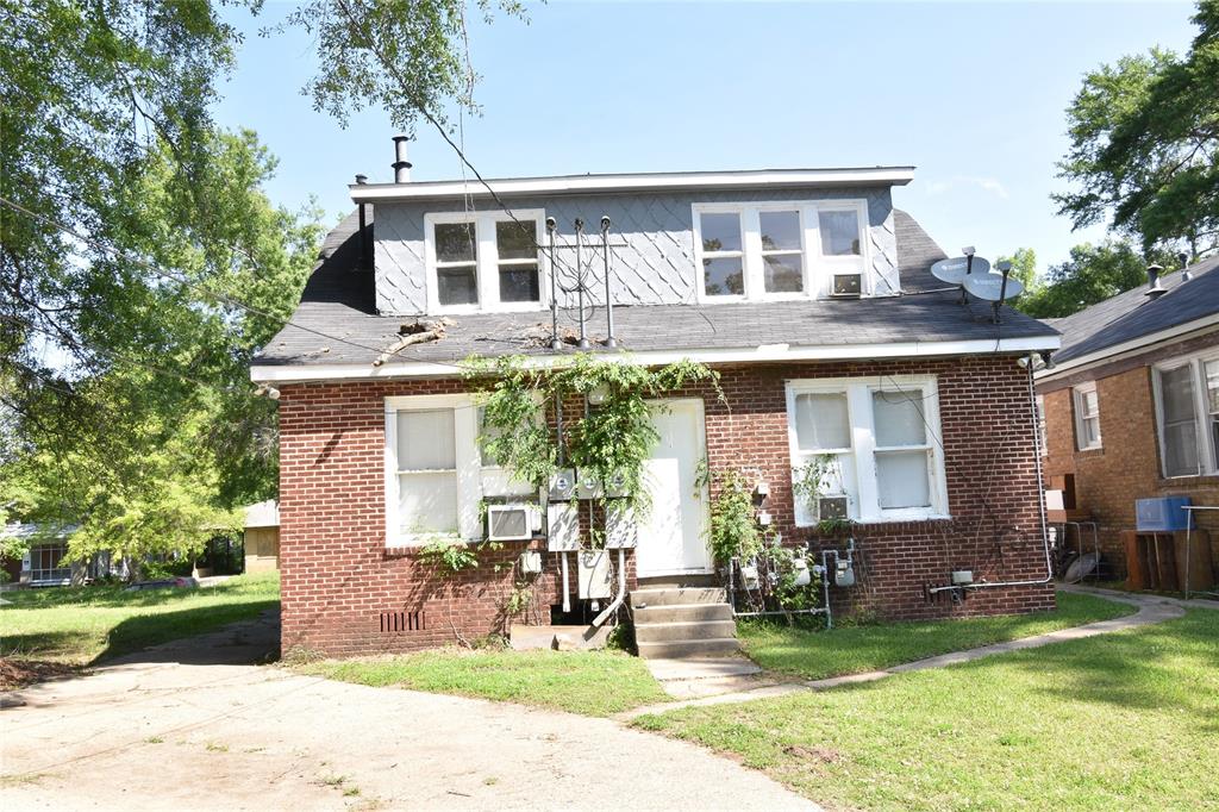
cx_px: 610
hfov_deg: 61.9
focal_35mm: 30
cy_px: 406
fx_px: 1015
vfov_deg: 43.6
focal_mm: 20
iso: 500
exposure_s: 1/160
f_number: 13
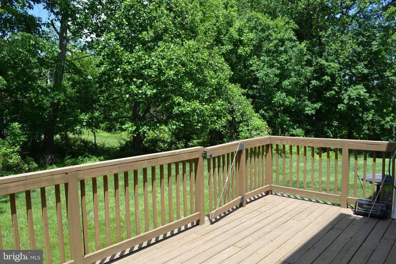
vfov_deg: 47.9
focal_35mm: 27
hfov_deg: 67.4
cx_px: 198
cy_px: 132
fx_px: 297
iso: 100
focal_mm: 18
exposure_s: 1/200
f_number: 7.1
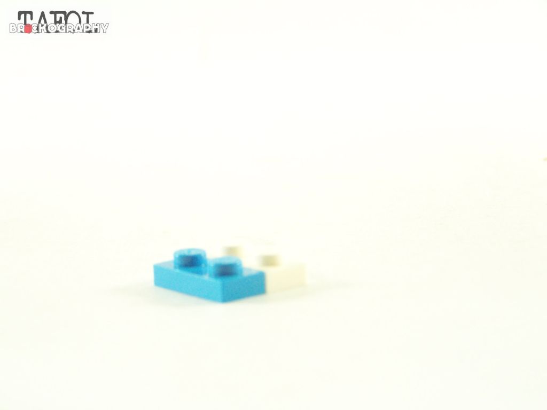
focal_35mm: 94
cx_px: 274
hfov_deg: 20.9
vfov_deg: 15.7
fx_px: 1485
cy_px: 205
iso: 400
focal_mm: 15.6
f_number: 3.2
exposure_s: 1/60
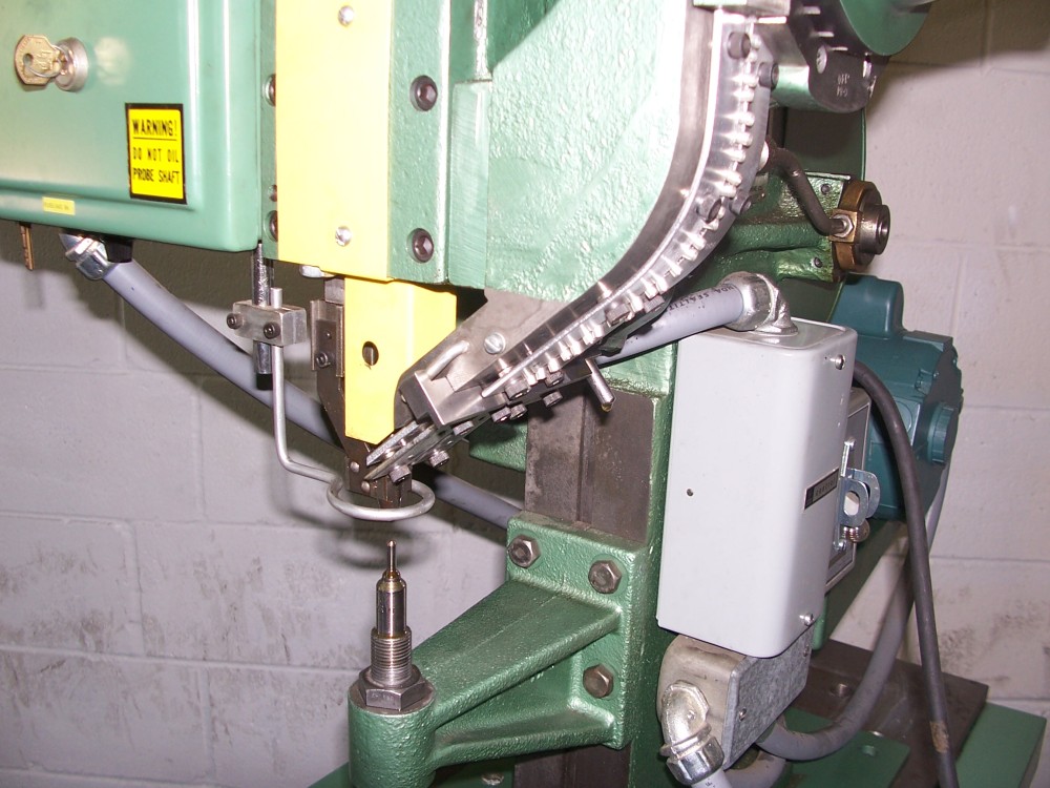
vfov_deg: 40.7
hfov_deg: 52.6
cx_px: 525
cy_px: 394
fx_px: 1062
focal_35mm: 35
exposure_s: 1/60
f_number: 2.8
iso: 80
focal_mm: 6
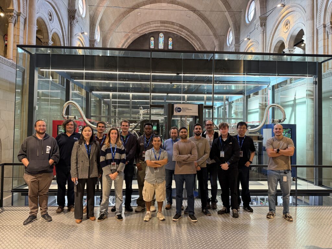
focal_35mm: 24
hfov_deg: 71.6
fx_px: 230
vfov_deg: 56.8
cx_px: 166
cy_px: 124
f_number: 1.78
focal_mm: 6.76
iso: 400
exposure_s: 1/50
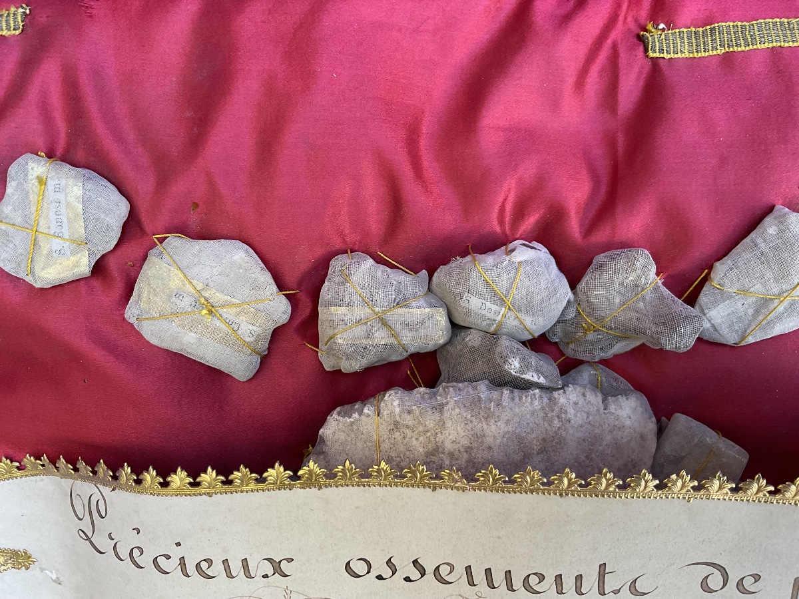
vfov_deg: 48.2
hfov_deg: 61.7
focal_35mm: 29
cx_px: 400
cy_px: 300
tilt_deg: -63.9
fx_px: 669
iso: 50
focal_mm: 3
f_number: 1.8
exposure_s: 1/120
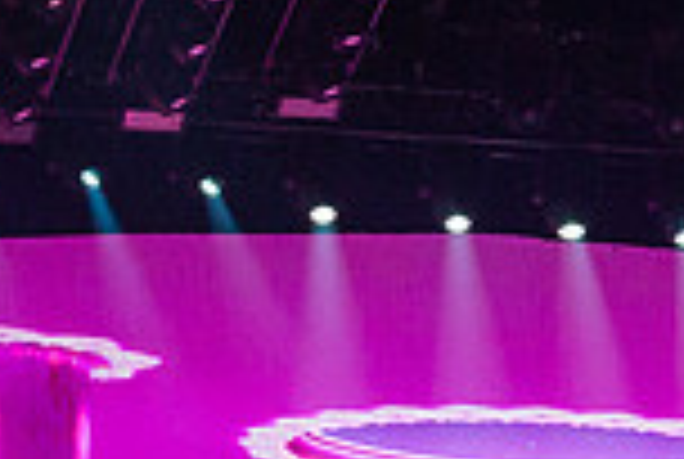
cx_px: 1017
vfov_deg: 3.4
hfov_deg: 5.0
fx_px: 7767
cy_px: 819
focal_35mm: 408
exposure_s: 1/100
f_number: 6.3
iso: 800
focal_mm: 39.8
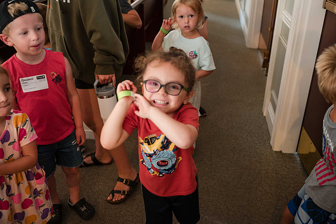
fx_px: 341
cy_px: 111
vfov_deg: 36.4
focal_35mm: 37
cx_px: 170
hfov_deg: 52.4
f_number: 2.8
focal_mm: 35
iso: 4500
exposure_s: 1/60
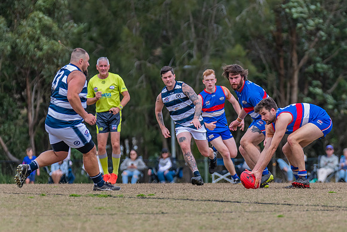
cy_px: 102
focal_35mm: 435
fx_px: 4193
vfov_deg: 3.2
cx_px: 273
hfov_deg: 4.7
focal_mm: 270
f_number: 5
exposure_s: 1/2000
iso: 800
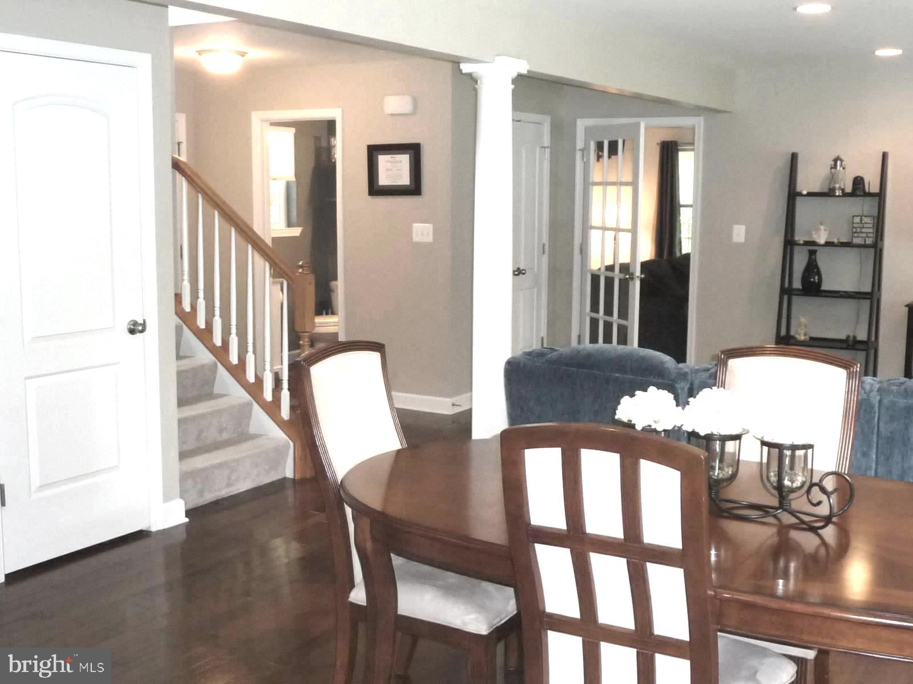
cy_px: 342
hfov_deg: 45.8
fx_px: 1081
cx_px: 456
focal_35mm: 41
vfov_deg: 35.1
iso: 250
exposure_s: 1/30
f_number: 3.3
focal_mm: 4.7
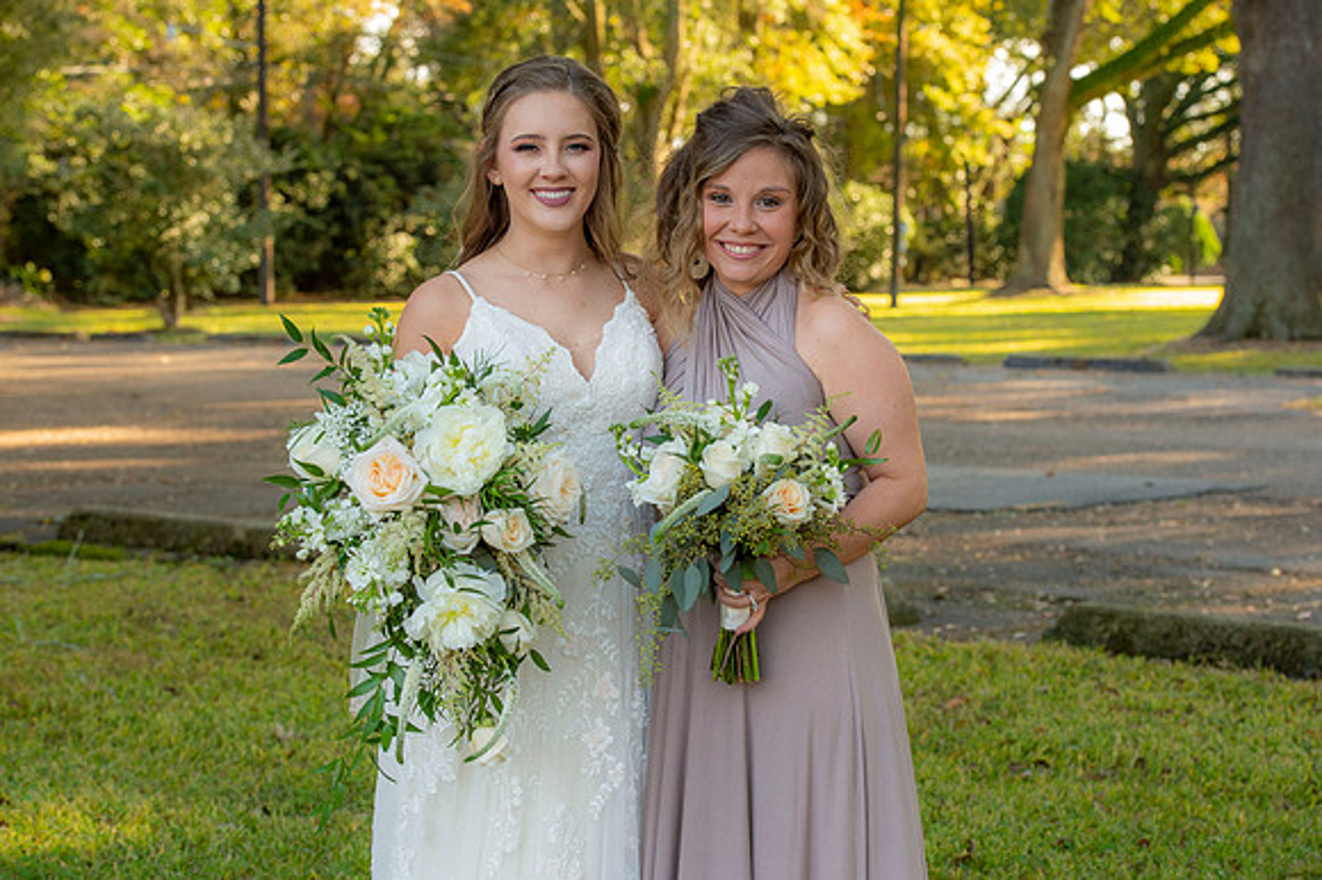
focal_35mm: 80
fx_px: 2936
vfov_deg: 17.0
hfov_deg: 25.4
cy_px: 440
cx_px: 661
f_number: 6.3
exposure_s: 1/400
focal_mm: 80
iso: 1250
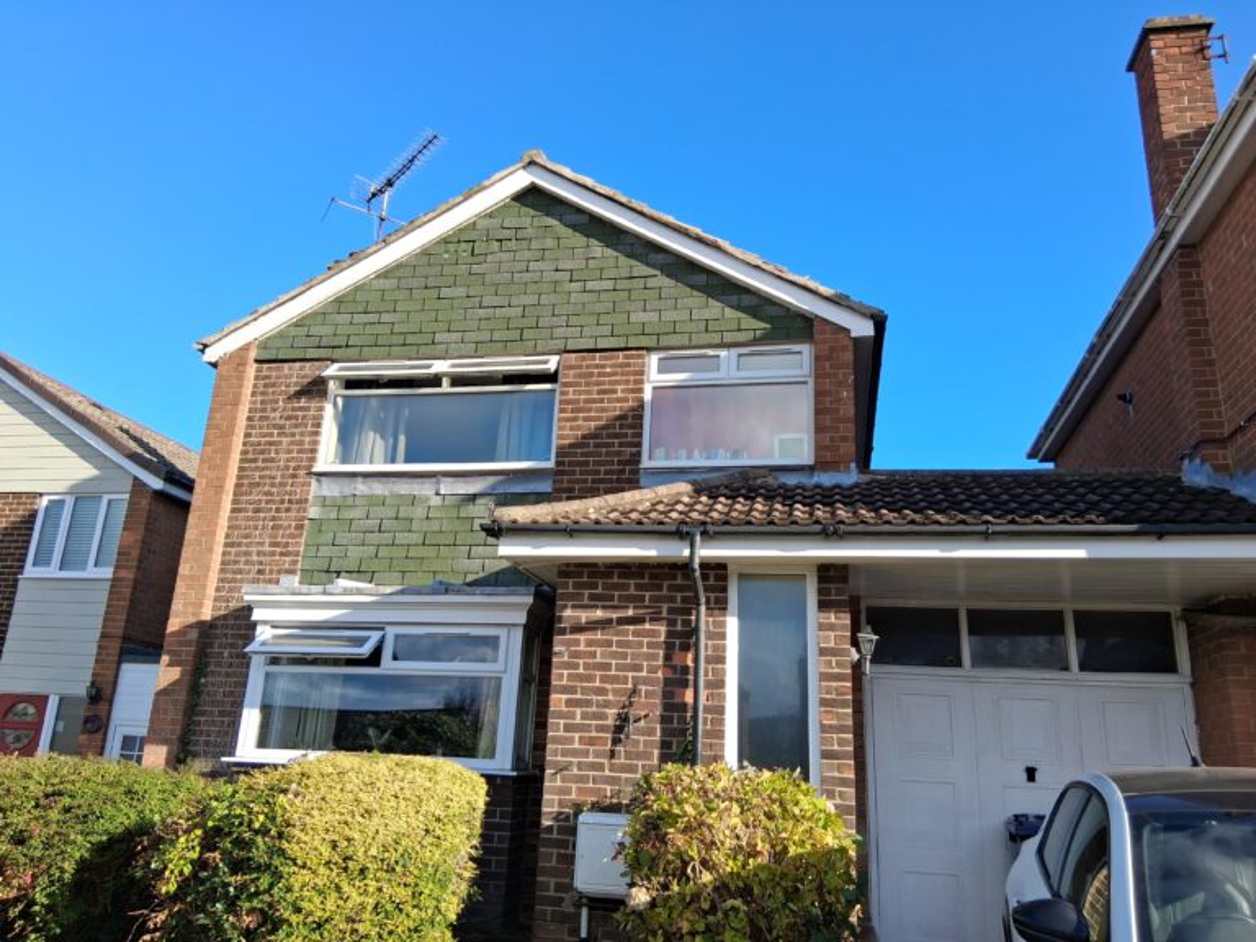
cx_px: 628
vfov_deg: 53.1
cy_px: 471
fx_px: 943
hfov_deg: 67.3
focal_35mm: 26
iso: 25
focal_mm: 3.98
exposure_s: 1/302
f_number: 1.8
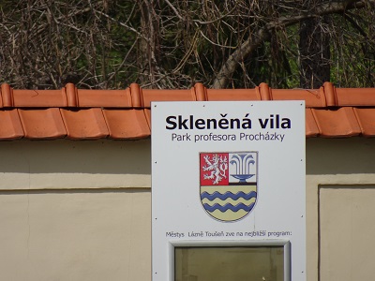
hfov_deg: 2.8
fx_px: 7800
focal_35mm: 720
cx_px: 188
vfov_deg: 2.1
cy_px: 140
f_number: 6.4
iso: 80
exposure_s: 1/400
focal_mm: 123
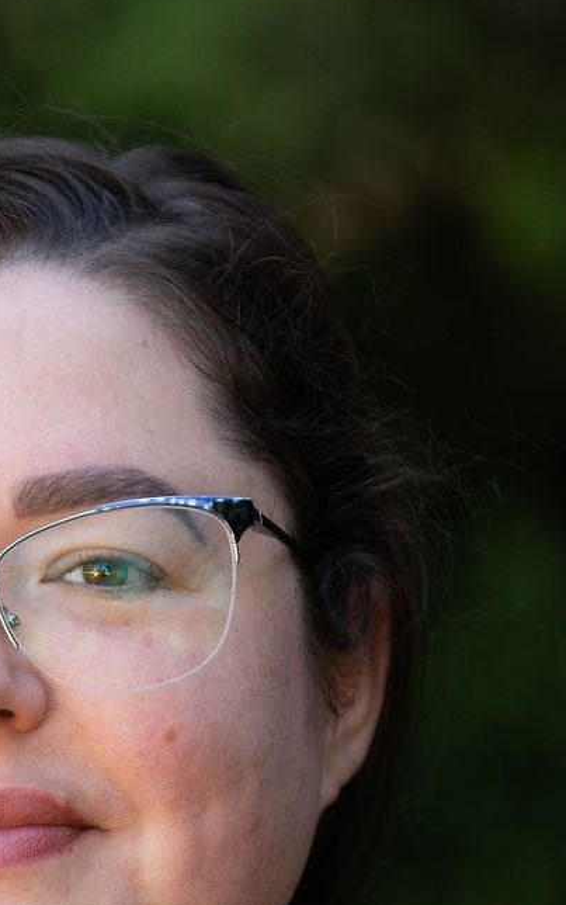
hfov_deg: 2.8
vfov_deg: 4.4
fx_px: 11688
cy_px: 857
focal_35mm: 474
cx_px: -29
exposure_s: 1/320
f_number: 4
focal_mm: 195
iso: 400
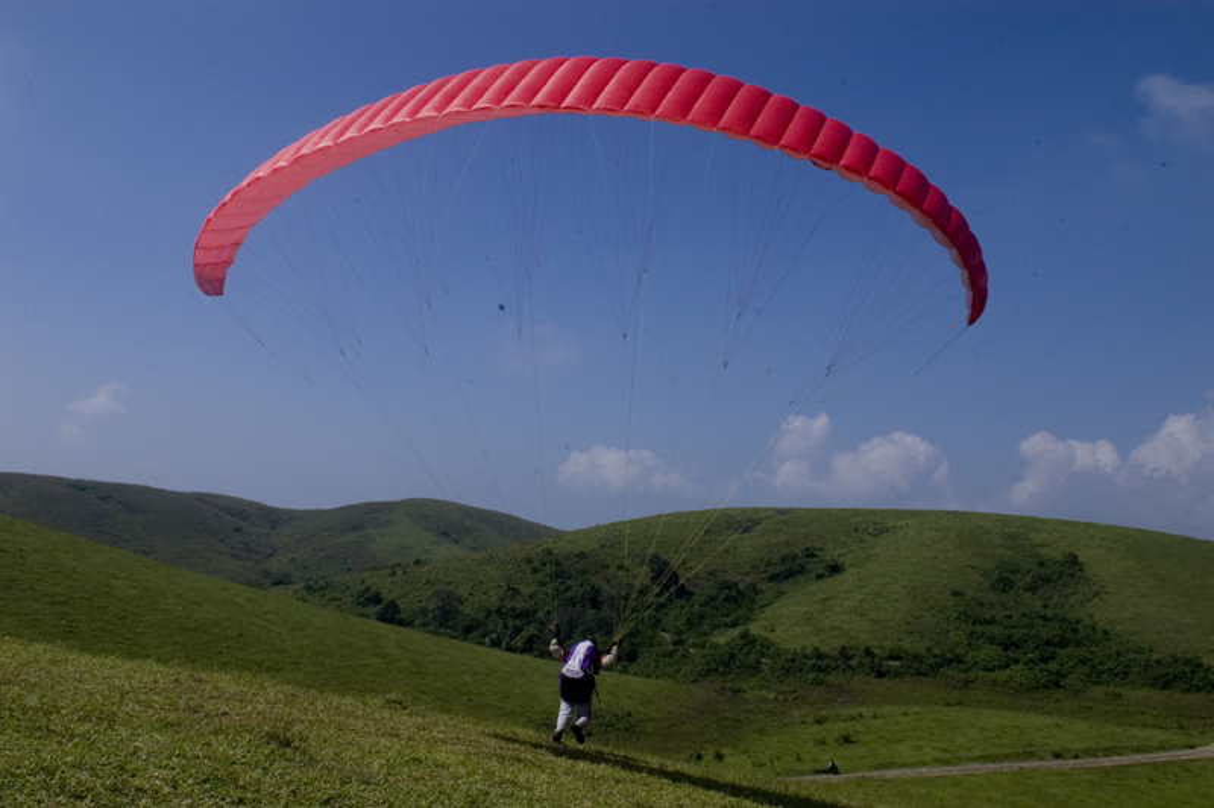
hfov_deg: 62.0
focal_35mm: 30
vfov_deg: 43.5
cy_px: 404
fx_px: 1011
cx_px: 607
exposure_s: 1/750
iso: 320
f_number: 14
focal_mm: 20
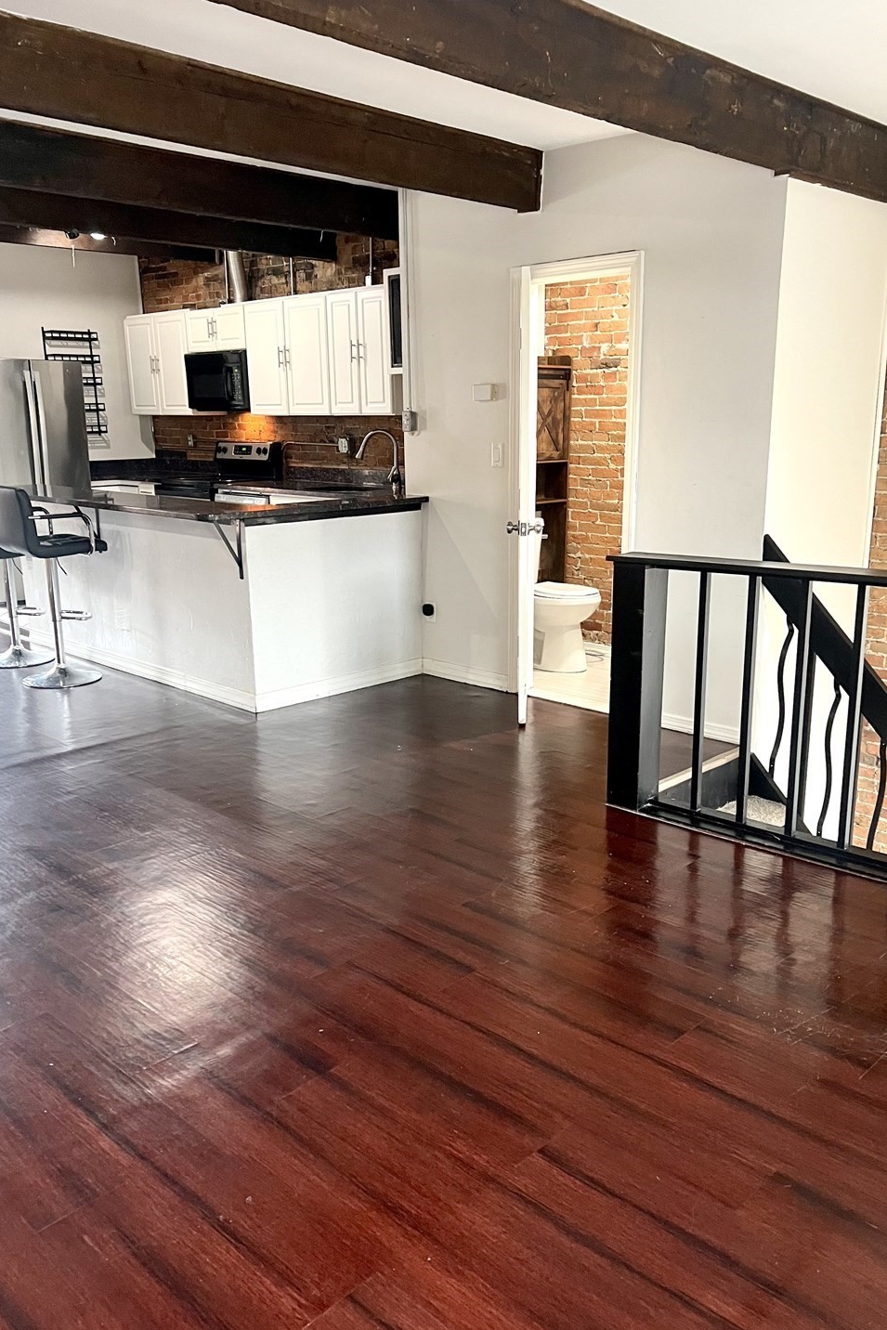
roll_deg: +1.1
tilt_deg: -14.9
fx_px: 1071
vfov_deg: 63.6
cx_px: 449
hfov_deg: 45.0
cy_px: 685
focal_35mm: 29
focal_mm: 5.7
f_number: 1.5
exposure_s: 1/60
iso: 320
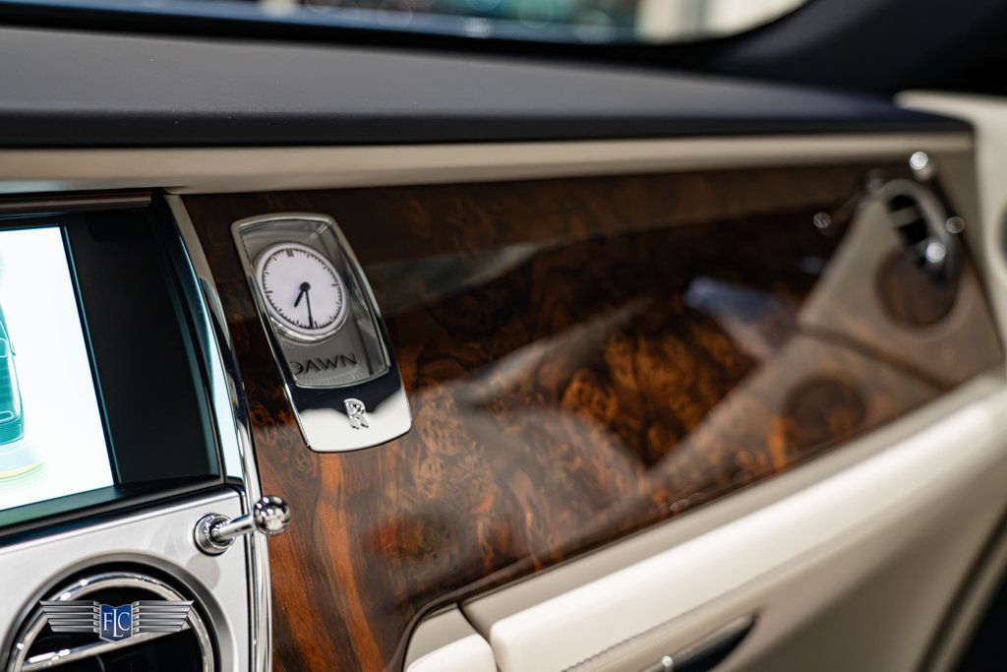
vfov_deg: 27.0
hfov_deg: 39.6
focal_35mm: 50
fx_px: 1399
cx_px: 504
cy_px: 336
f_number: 4
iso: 1600
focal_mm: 50
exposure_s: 1/50
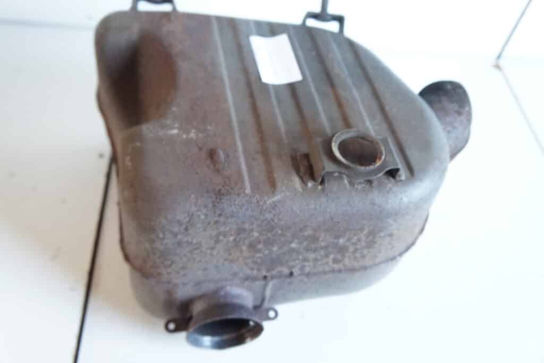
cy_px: 182
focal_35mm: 33
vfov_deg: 40.0
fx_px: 499
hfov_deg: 57.2
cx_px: 272
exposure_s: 1/60
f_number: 4
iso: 2000
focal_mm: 22
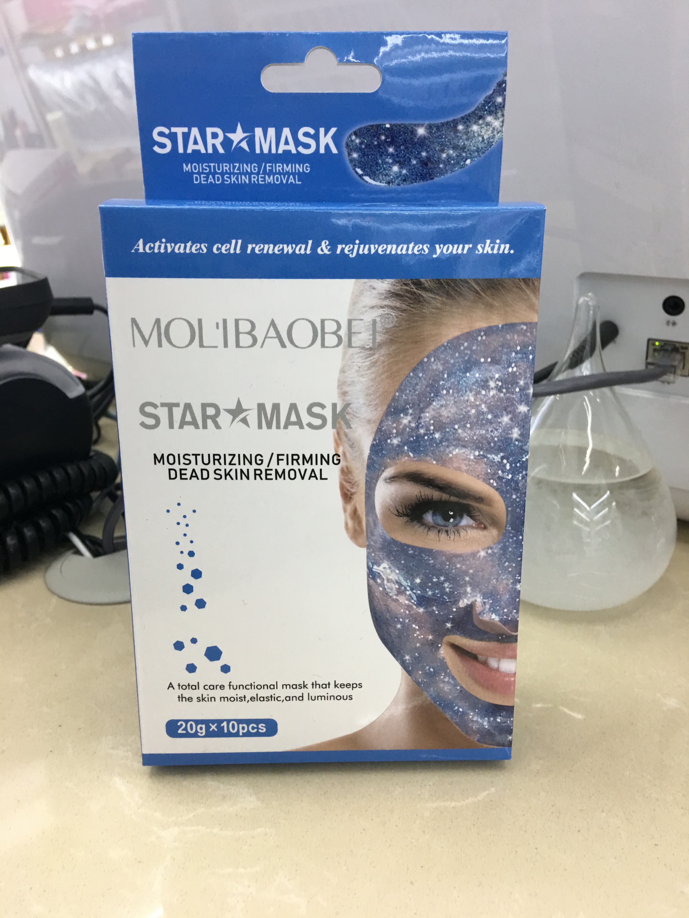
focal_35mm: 29
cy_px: 459
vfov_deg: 61.7
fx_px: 770
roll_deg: -0.6
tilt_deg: -18.9
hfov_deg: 48.2
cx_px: 344
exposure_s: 1/33
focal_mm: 4.15
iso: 64
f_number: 2.2
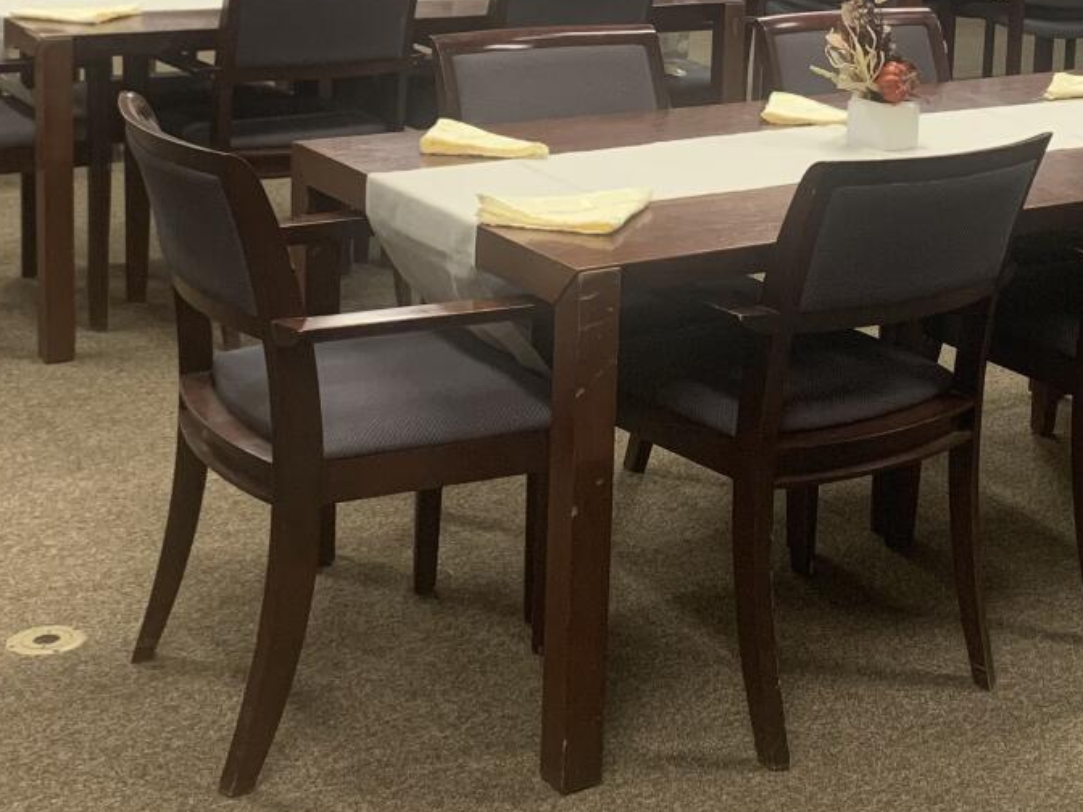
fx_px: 2034
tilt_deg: -8.9
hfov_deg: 29.6
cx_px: 741
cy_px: 40
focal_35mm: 65
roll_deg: -1.8
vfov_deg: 21.9
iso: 250
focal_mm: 4.25
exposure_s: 1/60
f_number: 1.8
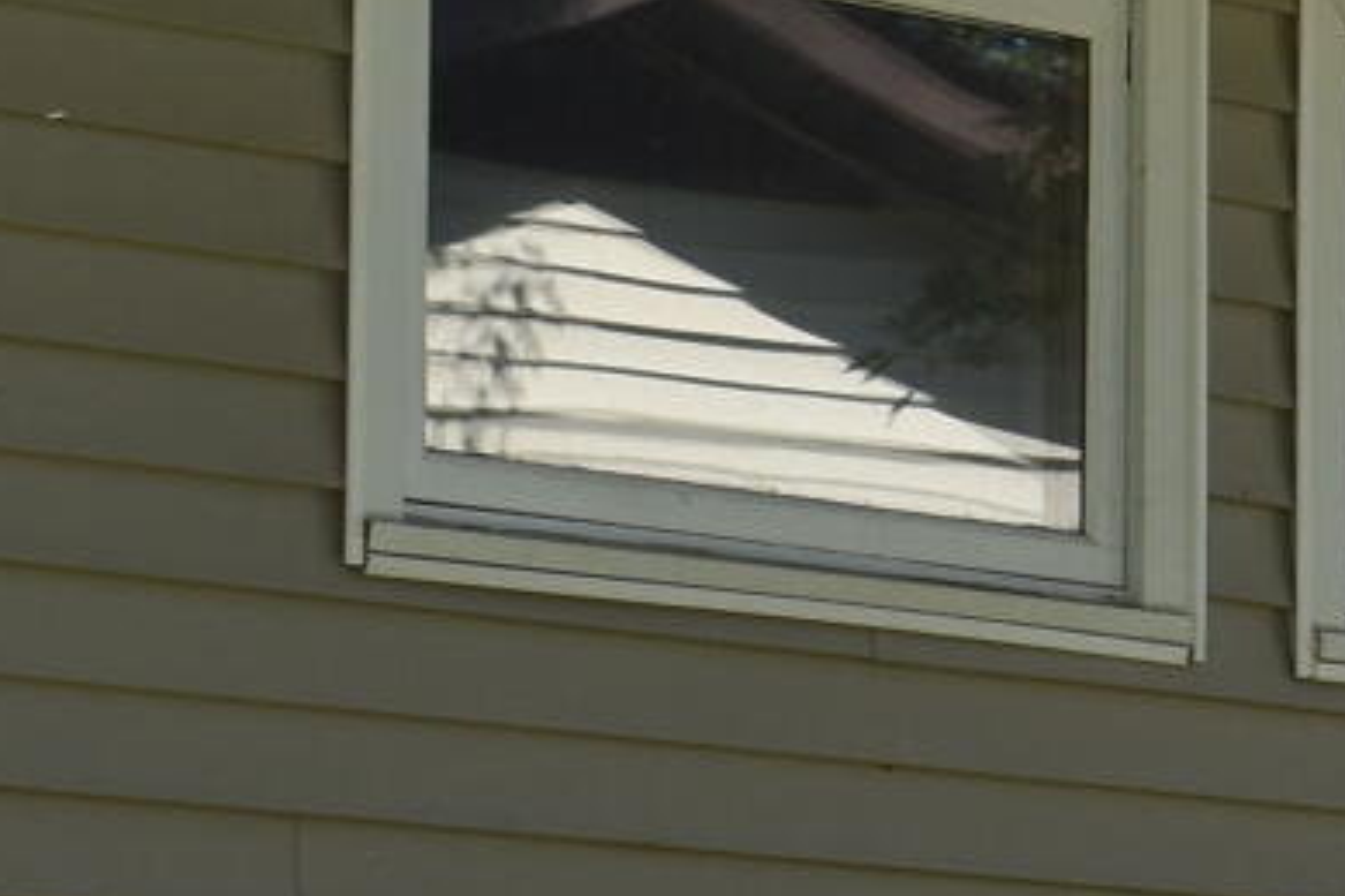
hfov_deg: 6.6
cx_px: 2621
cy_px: 1017
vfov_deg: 4.6
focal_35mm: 301
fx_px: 11240
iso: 100
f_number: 7.1
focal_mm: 26
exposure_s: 1/200
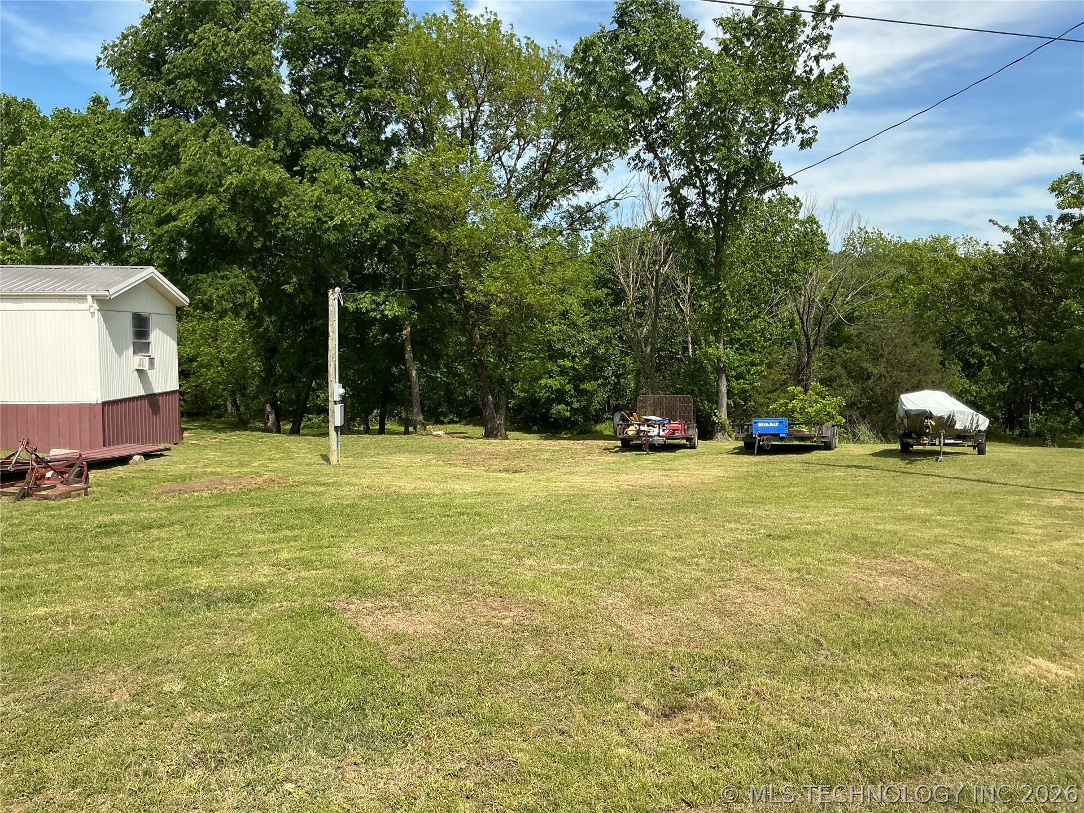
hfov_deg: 61.7
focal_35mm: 29
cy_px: 406
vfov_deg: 48.2
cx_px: 542
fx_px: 908
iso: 25
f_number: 1.8
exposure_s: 1/1377
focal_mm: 3
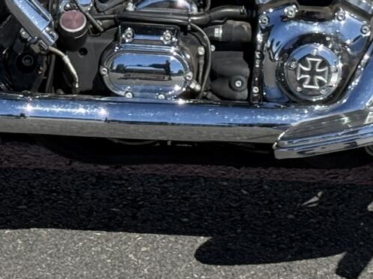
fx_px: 2090
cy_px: -193
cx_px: 149
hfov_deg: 10.2
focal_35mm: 194
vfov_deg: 7.5
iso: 64
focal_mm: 6.76
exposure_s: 1/5587
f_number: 1.78
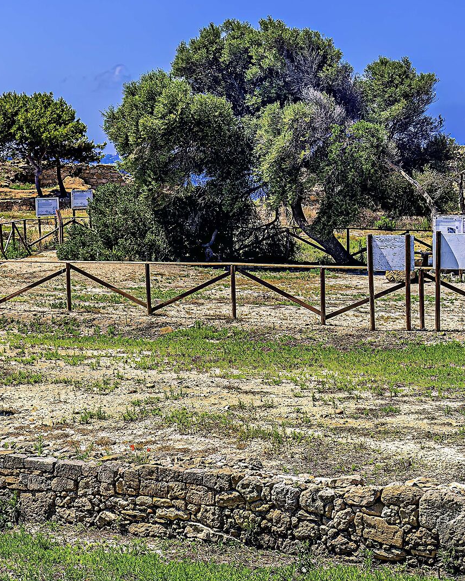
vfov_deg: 20.6
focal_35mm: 93
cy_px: 292
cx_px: -67
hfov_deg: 16.0
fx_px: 1600
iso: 100
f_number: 5.6
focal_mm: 44
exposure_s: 1/640
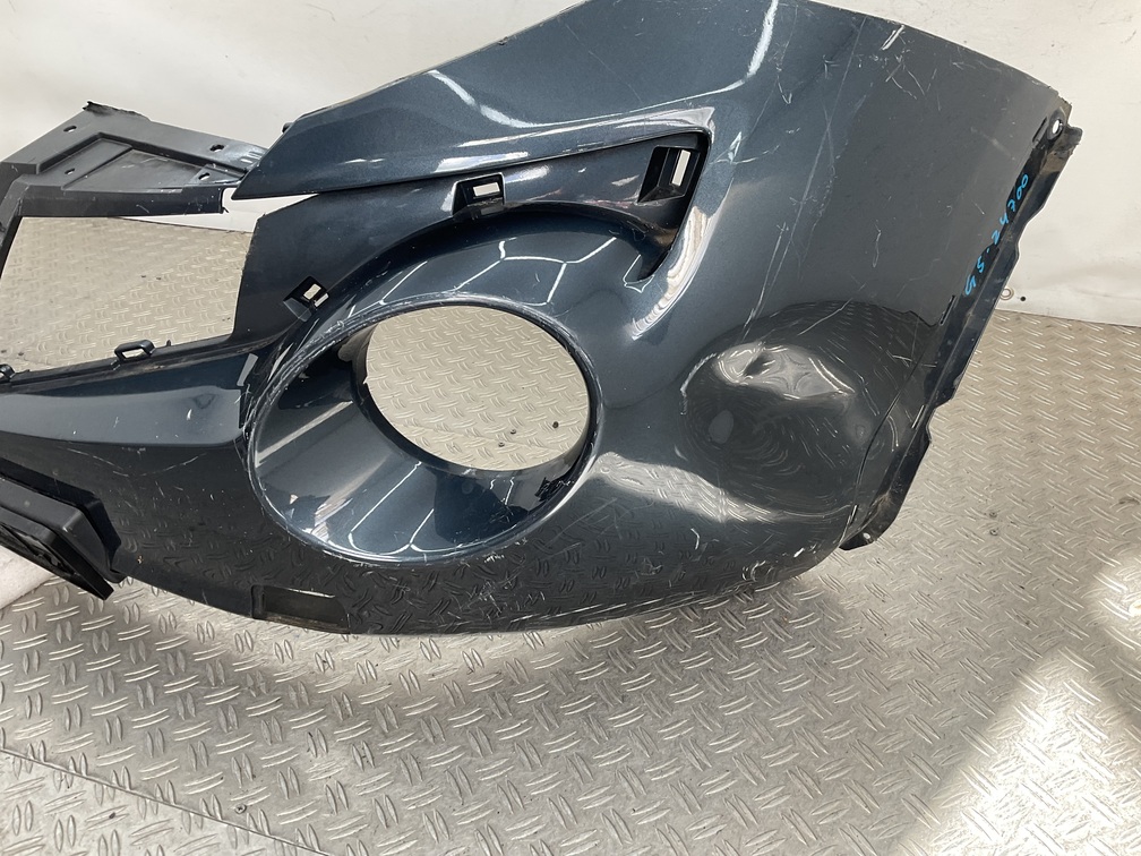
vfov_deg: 48.2
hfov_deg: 61.7
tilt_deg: -32.8
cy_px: 428
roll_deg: +1.7
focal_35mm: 29
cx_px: 570
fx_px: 956
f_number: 1.8
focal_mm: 3
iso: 32
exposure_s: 1/120
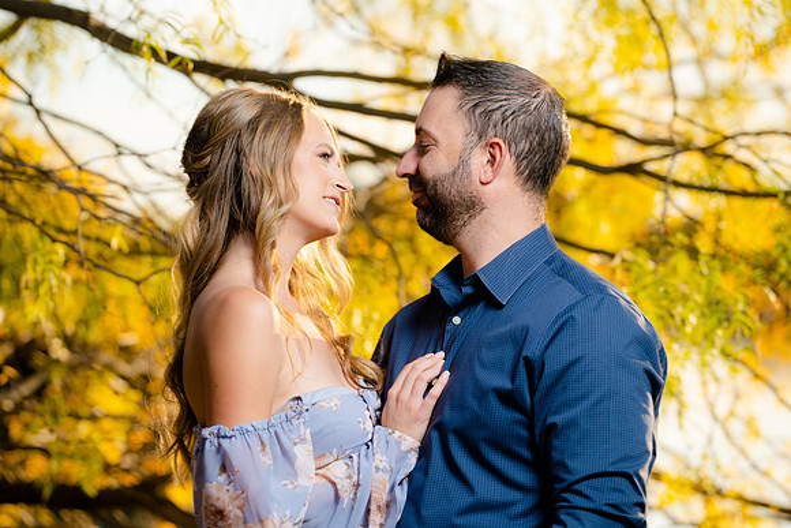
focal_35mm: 178
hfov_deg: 11.5
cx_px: 396
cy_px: 264
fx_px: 3912
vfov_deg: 7.7
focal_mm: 178
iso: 100
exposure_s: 1/250
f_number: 5
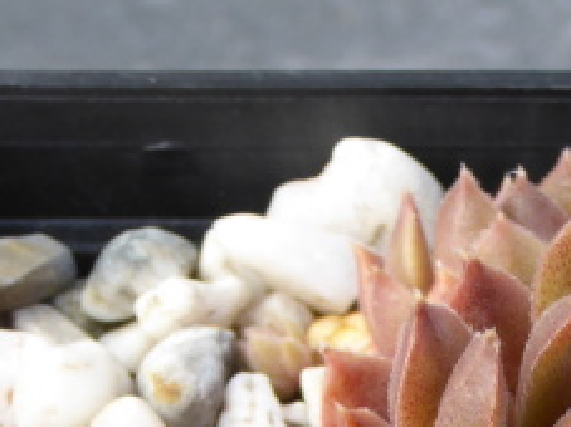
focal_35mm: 345
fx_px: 5688
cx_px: 611
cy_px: 676
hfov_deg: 5.7
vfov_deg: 4.3
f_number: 4.9
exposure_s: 1/100
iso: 80
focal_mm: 16.1
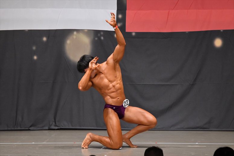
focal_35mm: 225
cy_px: 78
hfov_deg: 9.2
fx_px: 1462
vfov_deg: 6.1
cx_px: 117
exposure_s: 1/400
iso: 6400
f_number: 5.6
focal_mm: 150
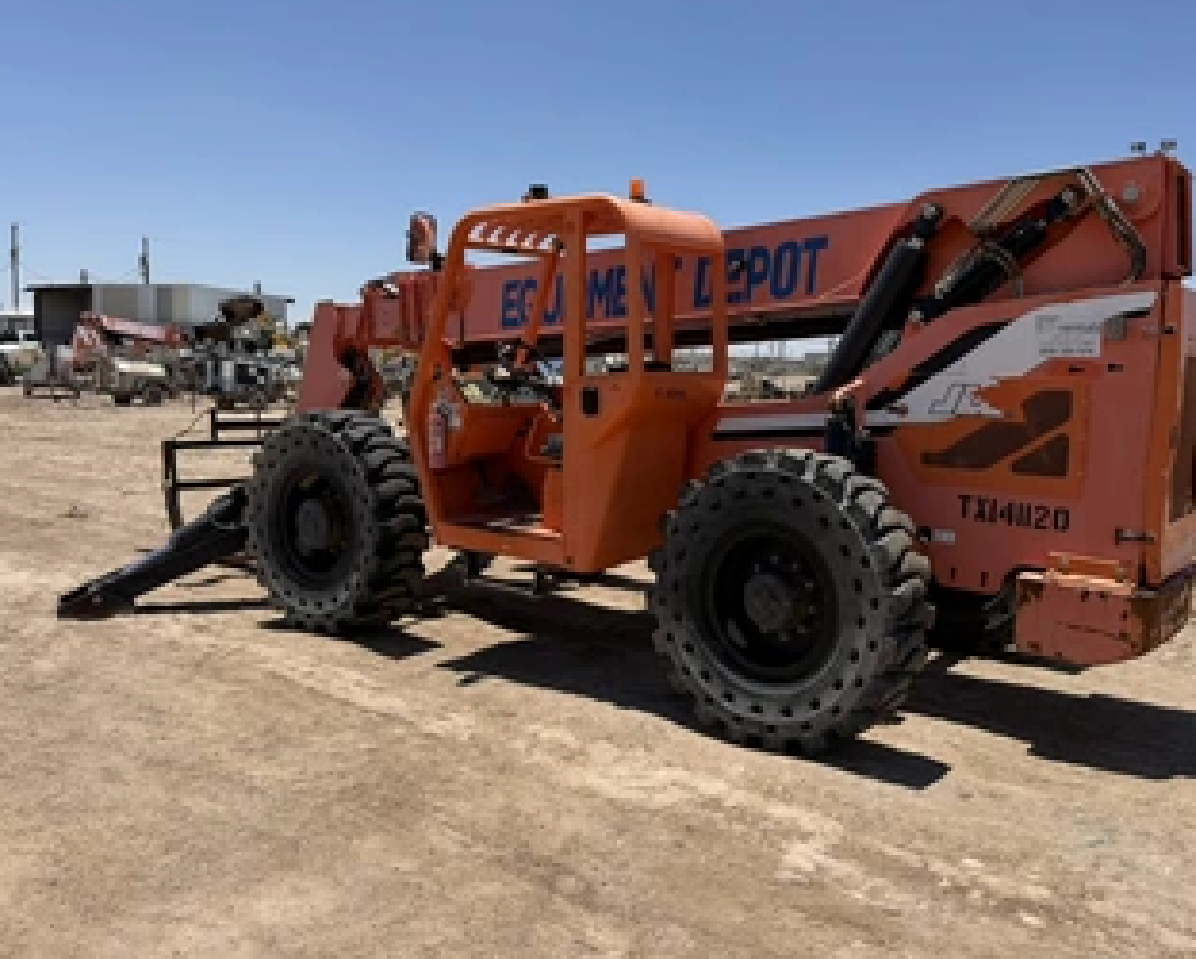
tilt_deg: -4.0
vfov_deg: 48.5
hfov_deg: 58.3
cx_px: 717
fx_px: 1063
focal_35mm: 30
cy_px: 456
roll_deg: -1.7
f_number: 1.78
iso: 80
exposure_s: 1/6173
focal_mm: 6.76
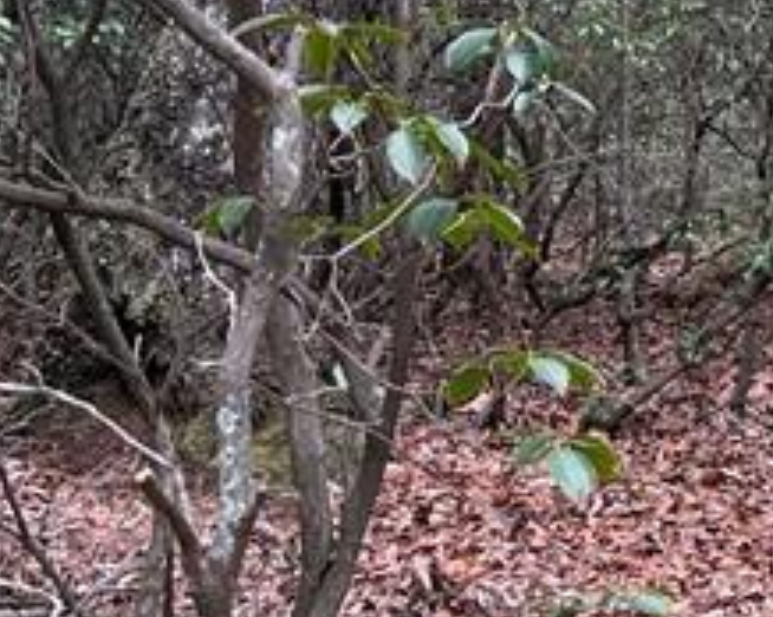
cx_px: 1230
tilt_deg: +1.6
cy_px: 43
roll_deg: +1.6
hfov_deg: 15.8
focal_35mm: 110
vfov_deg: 13.8
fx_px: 2514
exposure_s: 1/423
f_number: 1.78
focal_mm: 6.76
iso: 100
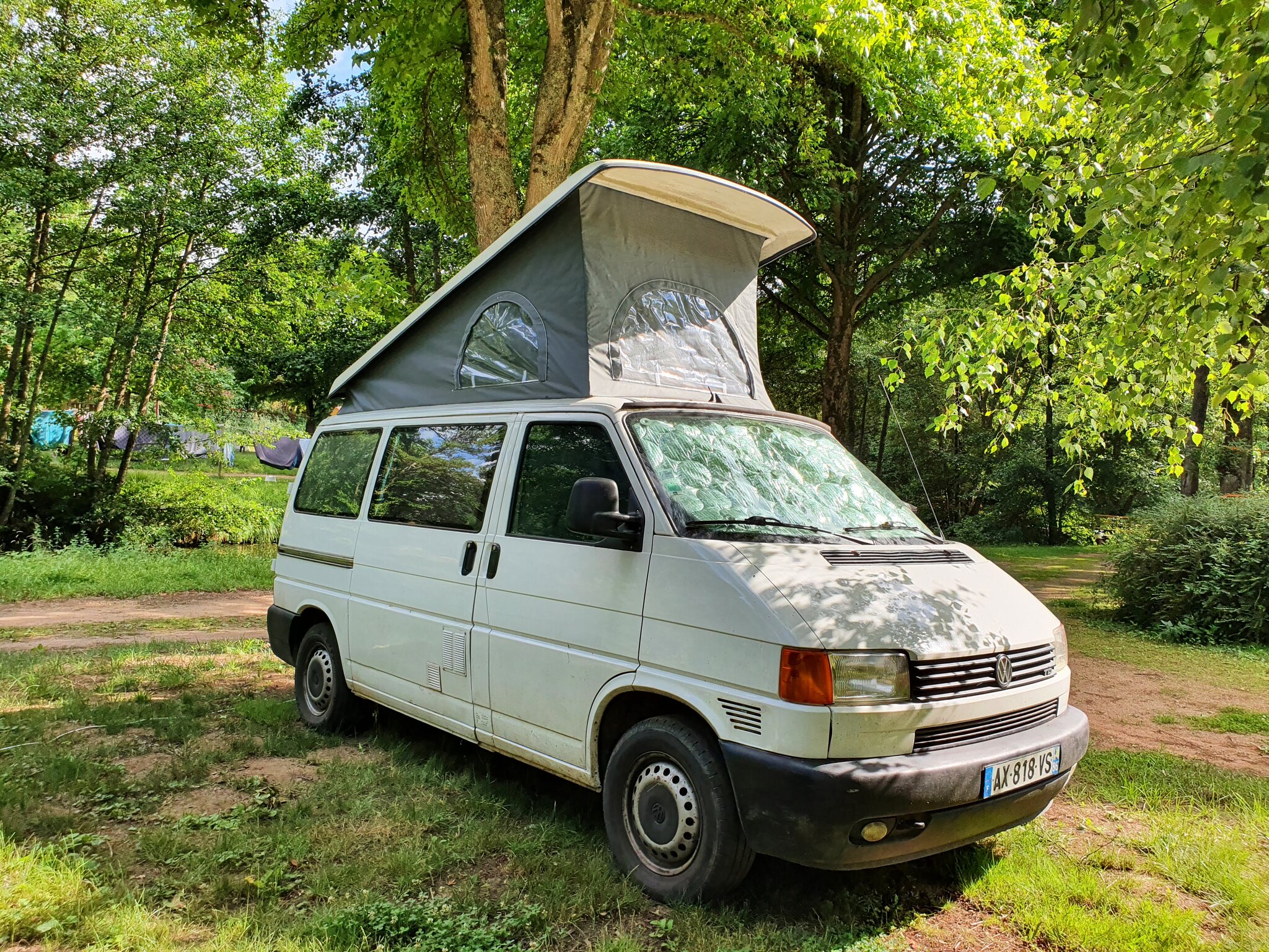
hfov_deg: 67.3
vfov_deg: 53.1
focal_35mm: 26
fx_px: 953
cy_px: 476
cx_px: 634
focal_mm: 4.32
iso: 50
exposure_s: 1/614
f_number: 2.4
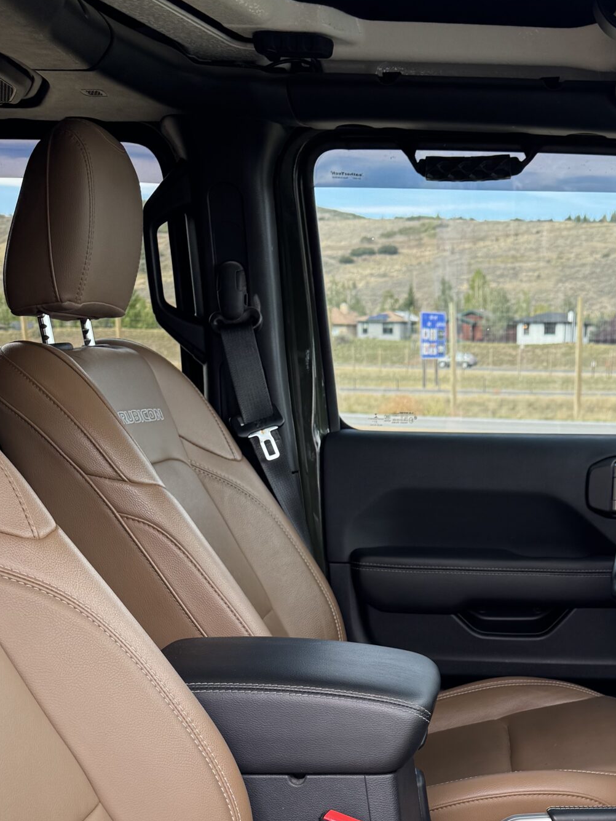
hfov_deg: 30.8
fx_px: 1091
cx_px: 487
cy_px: 753
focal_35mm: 46
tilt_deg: -19.1
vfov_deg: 38.2
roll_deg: -0.9
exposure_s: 1/143
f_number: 1.78
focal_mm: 6.76
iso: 64
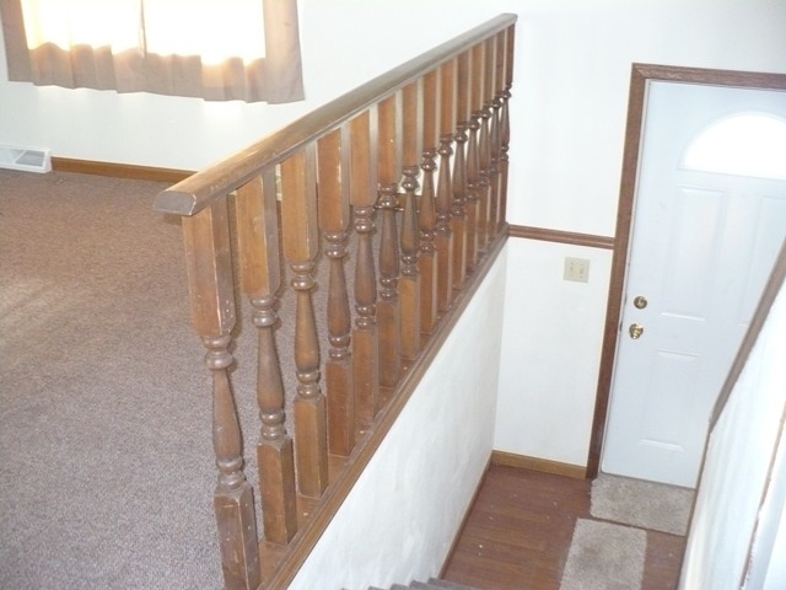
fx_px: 840
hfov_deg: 50.1
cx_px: 393
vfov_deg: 38.7
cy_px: 295
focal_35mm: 37
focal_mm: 6.1
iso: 400
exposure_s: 1/30
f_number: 2.8
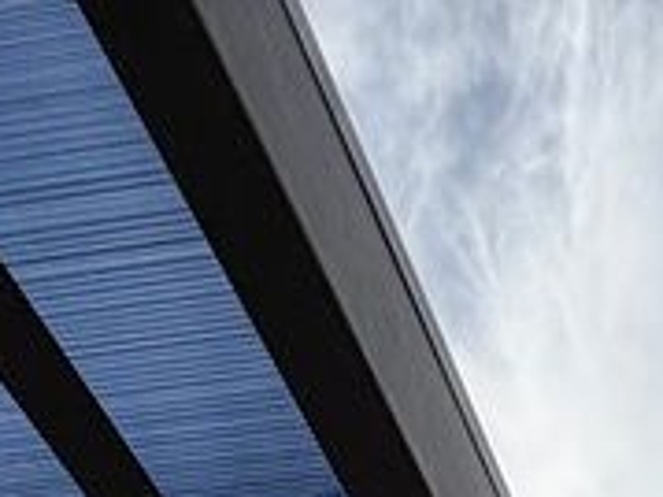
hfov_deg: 19.5
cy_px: 1665
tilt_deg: +5.8
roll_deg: +1.4
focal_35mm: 94
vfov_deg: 9.8
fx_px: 1799
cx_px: 826
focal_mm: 2.22
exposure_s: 1/820
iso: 20
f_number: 2.2
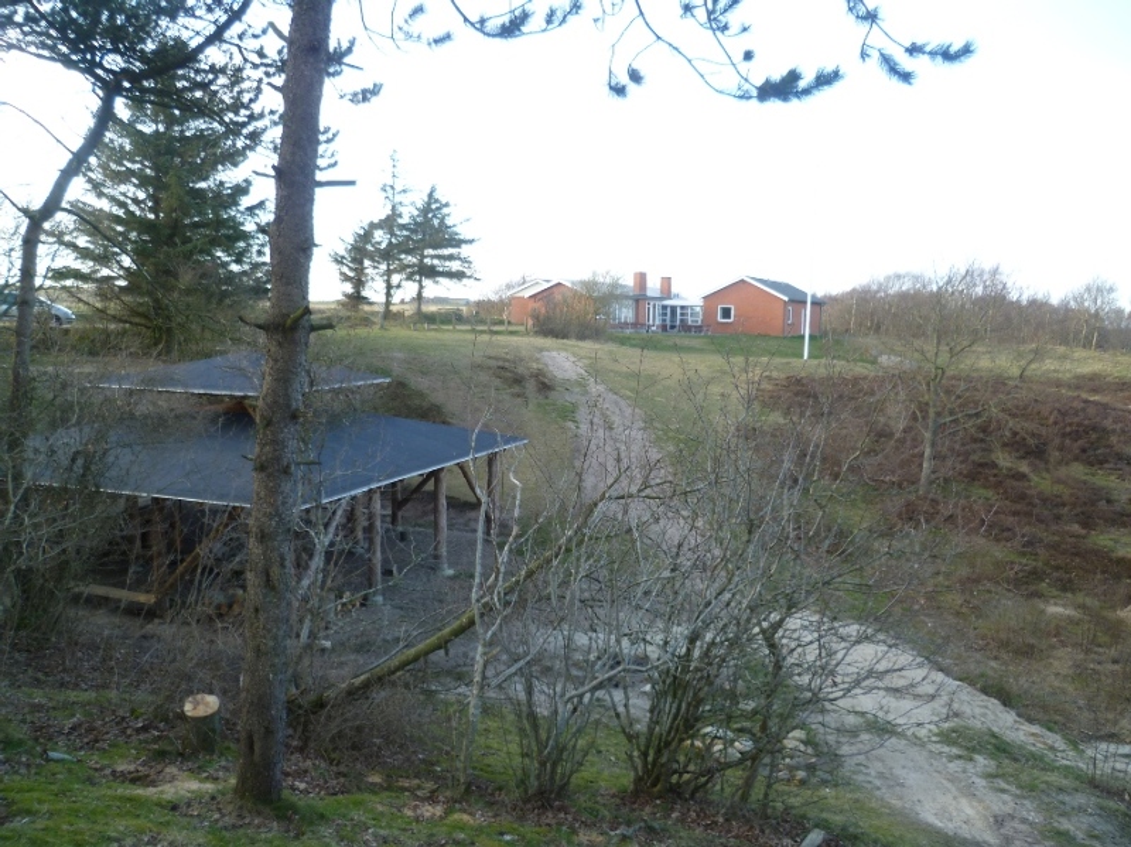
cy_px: 424
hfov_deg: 63.5
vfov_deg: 49.7
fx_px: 914
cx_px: 566
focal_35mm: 28
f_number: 2.8
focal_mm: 5
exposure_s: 1/100
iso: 80
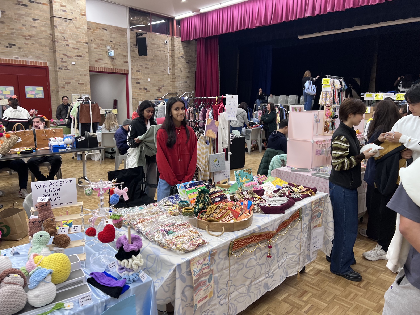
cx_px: 210
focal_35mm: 26
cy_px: 158
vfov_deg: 53.1
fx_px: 315
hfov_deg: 67.3
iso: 80
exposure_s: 1/100
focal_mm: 5.7
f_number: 1.5
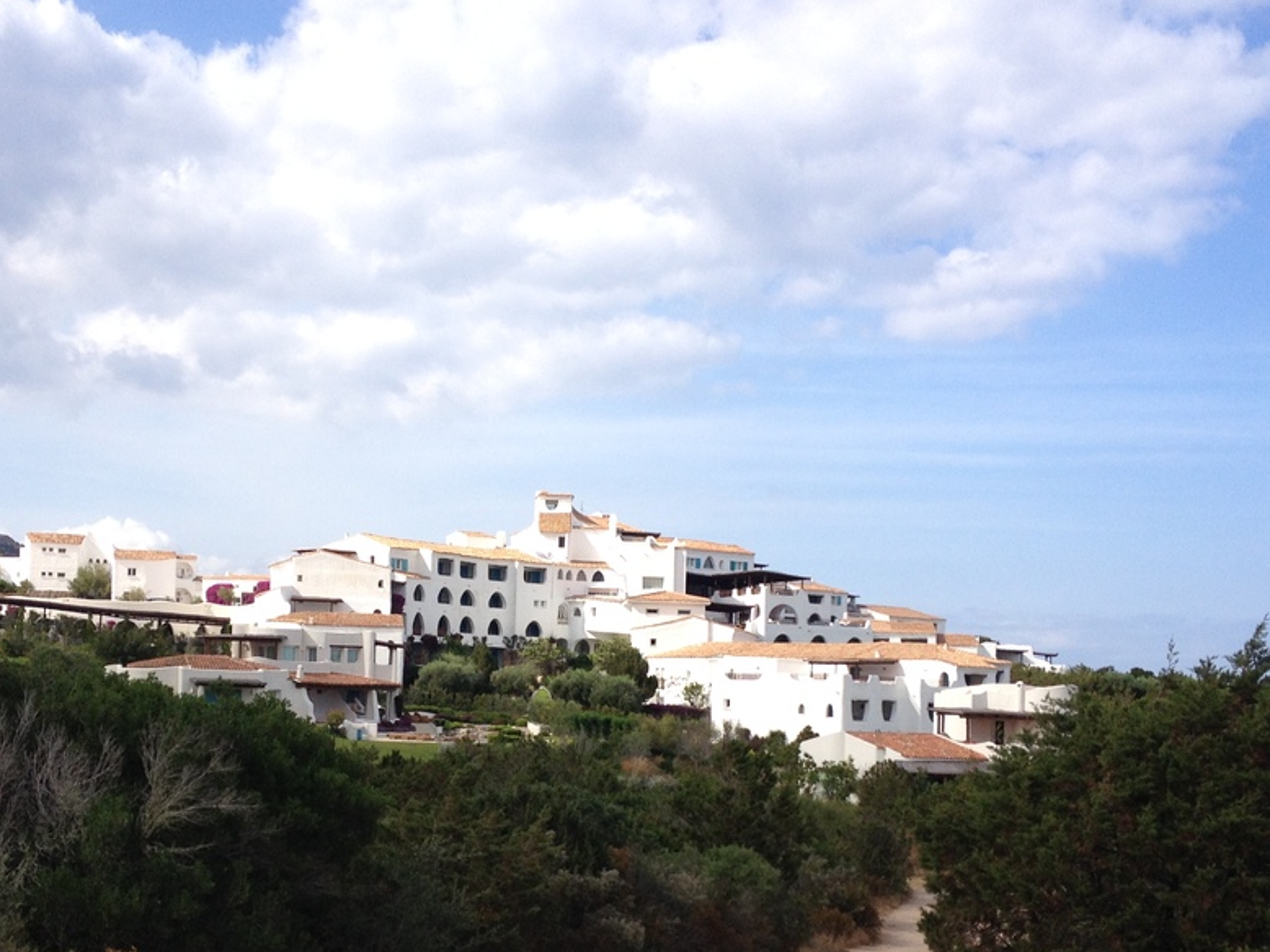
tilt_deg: -2.9
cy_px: 670
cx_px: 537
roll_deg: -0.3
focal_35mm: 54
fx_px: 1981
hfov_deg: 35.5
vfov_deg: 26.8
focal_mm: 4.28
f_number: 2.4
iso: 50
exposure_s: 1/1381
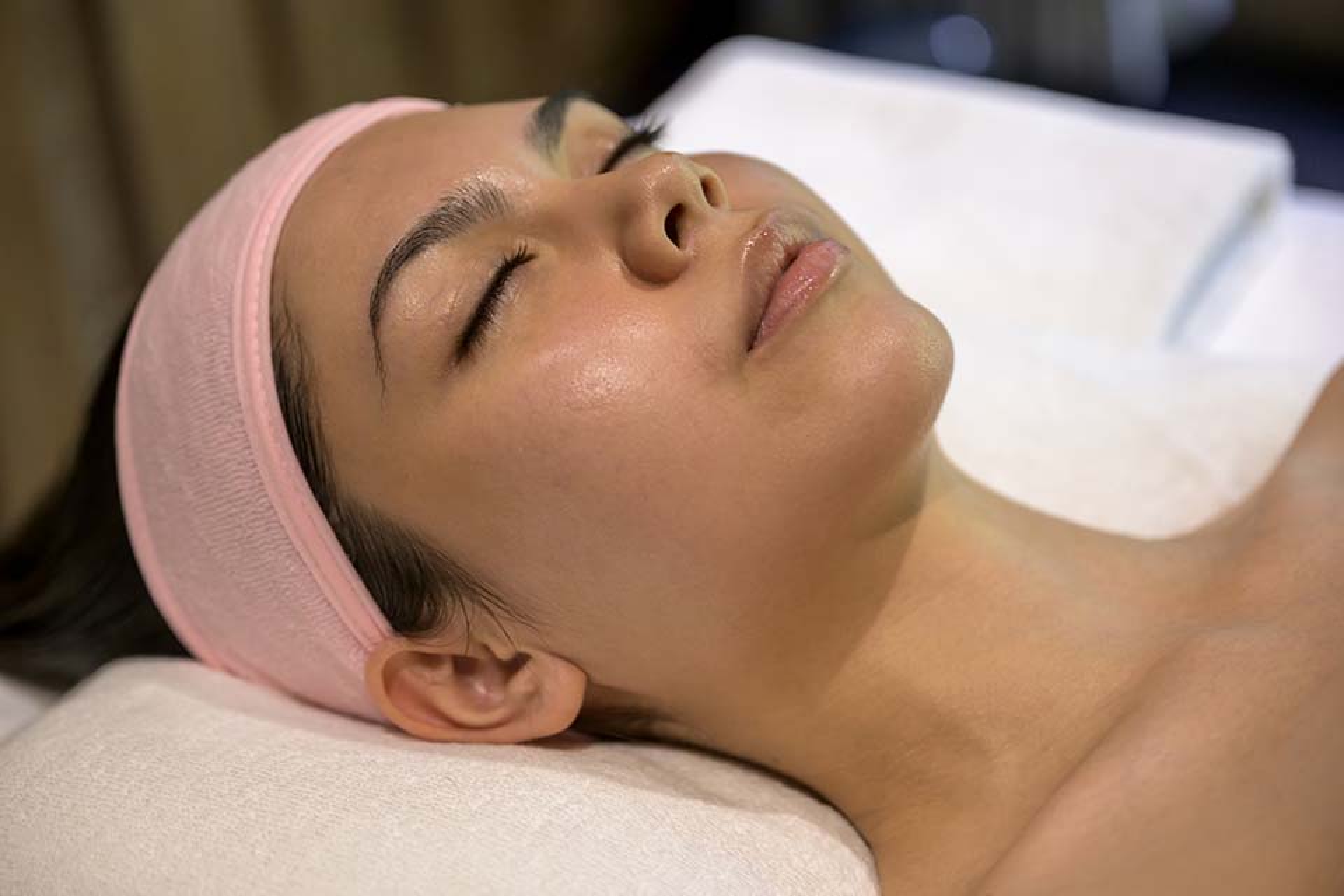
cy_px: 448
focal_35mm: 70
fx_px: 2613
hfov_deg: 28.8
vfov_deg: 19.5
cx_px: 672
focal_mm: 70
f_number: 2.8
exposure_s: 1/200
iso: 1250
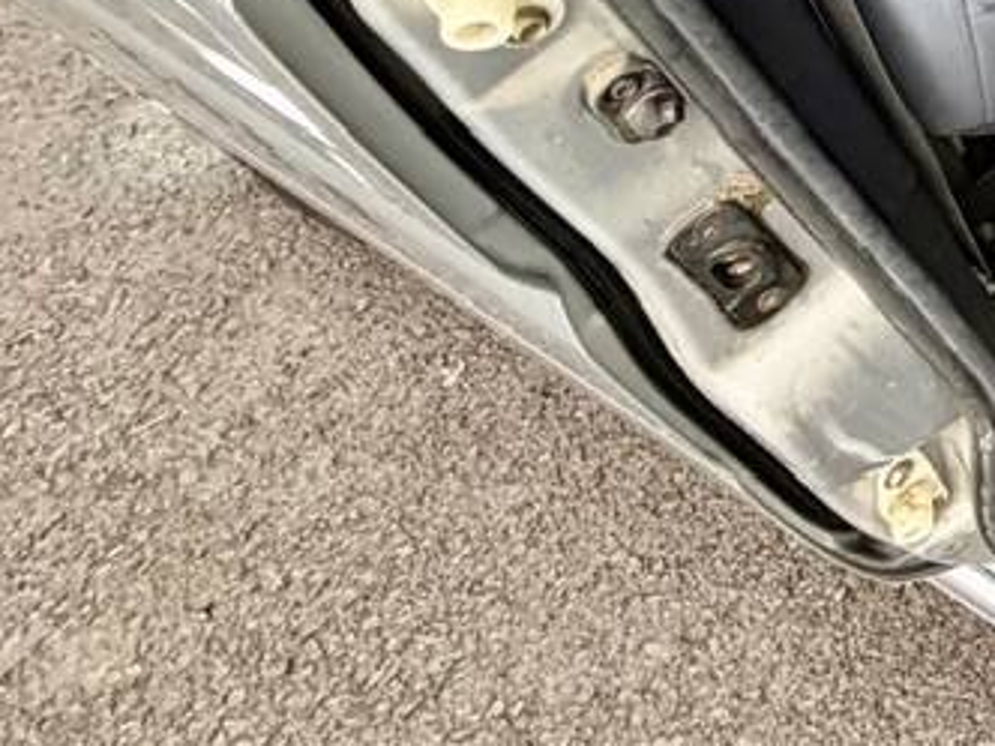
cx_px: 1864
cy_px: -309
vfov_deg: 23.0
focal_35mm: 54
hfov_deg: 21.0
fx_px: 1552
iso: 320
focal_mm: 2.22
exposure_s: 1/67
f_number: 2.2
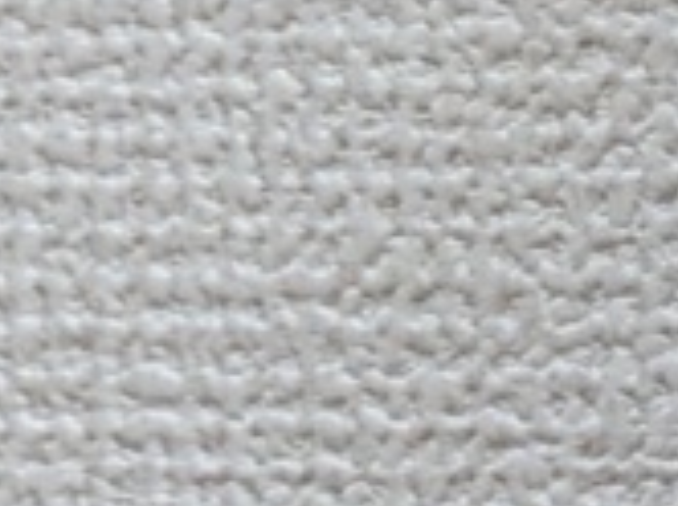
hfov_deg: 6.4
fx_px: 5770
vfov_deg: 5.0
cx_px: 1666
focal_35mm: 295
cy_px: 641
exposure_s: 1/60
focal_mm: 5.43
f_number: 1.89
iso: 149
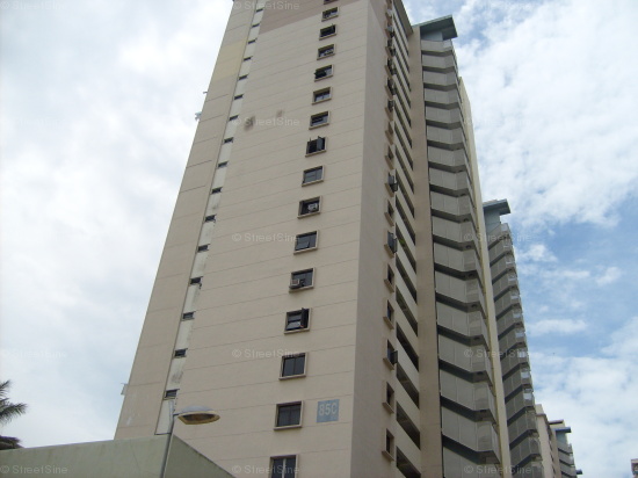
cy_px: 239
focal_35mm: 35
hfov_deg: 52.6
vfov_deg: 40.7
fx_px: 645
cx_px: 319
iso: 80
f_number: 7.1
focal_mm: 5.8
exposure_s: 1/500
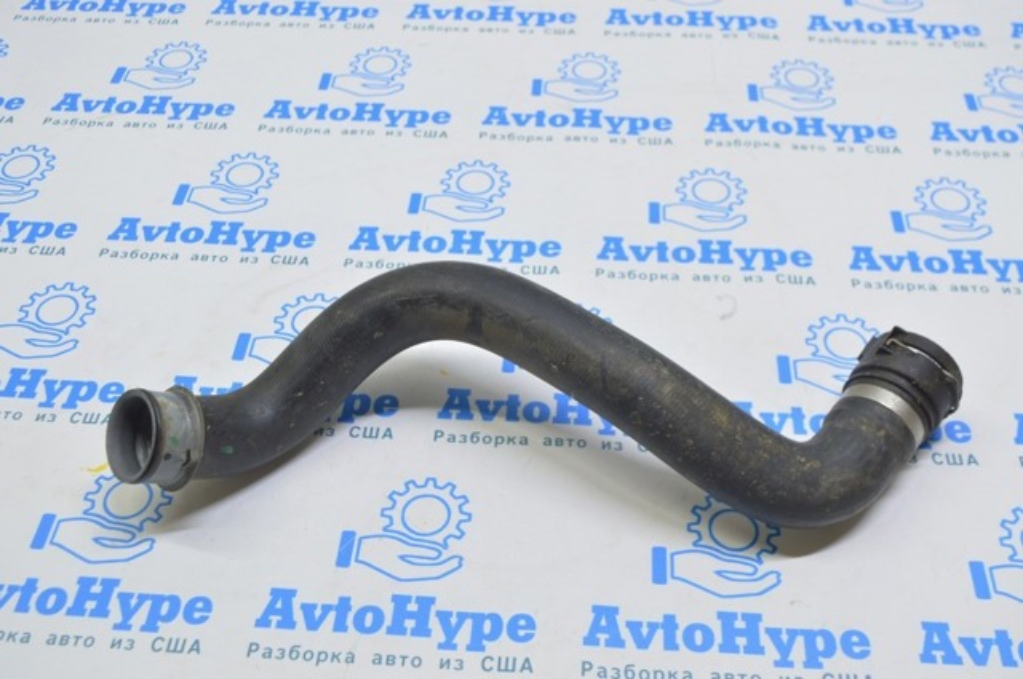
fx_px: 1149
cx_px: 512
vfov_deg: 32.9
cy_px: 340
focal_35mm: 40
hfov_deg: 48.0
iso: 400
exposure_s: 1/20
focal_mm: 27
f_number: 5.6
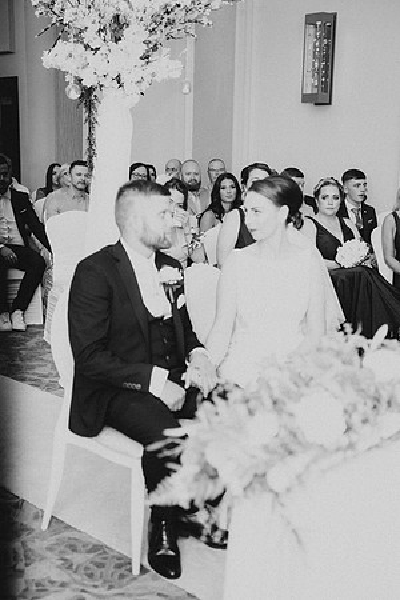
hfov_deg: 27.0
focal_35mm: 50
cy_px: 300
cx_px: 200
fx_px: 833
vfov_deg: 39.6
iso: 1600
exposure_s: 1/250
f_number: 3.2
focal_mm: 50
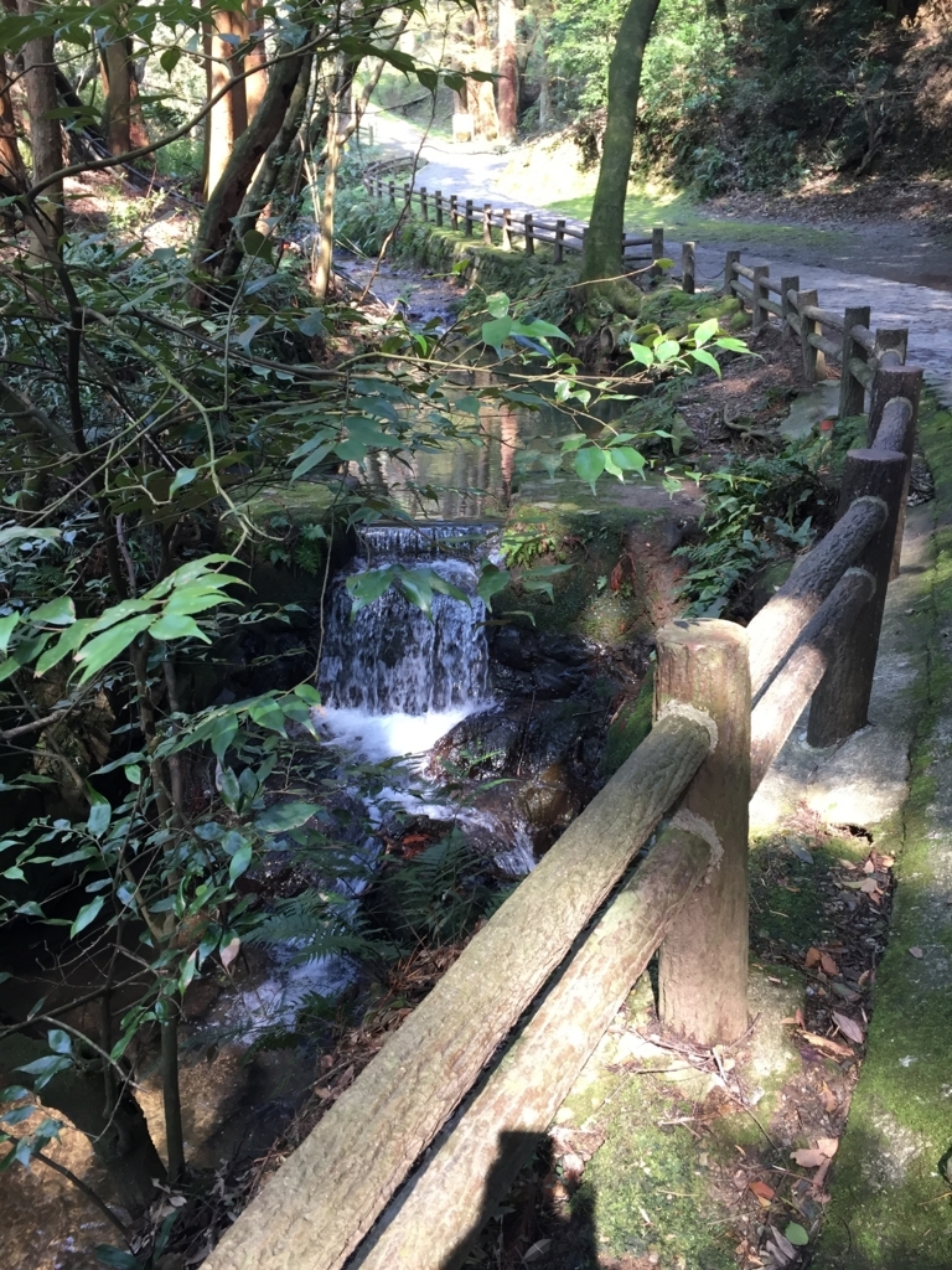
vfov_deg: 61.7
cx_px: 476
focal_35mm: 29
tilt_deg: -21.9
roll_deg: +0.8
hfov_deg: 48.2
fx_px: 1063
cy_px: 635
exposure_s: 1/40
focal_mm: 4.15
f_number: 2.2
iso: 32
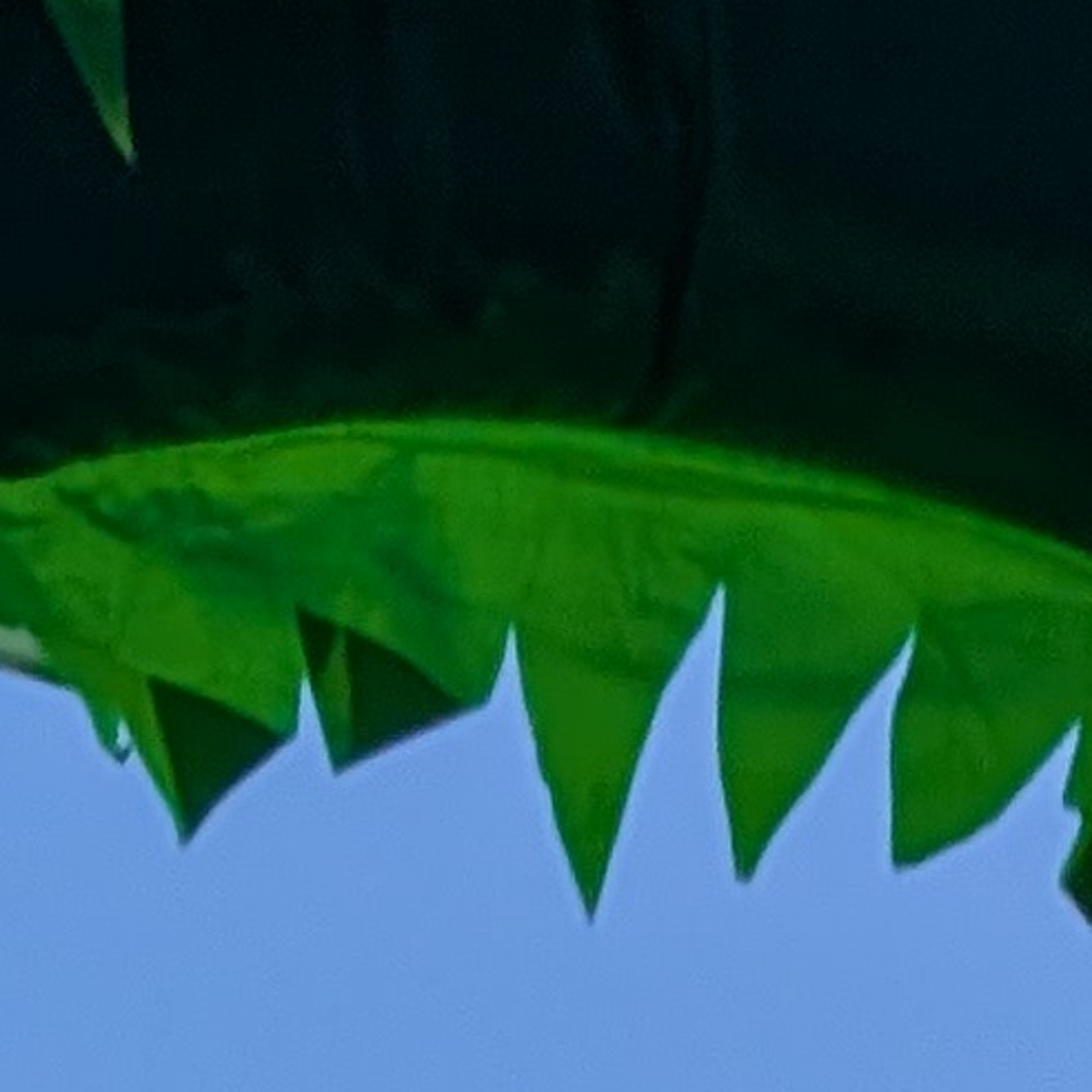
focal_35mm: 88
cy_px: 4466
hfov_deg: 19.7
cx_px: 457
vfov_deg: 7.8
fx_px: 3141
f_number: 1.7
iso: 52
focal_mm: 2.02
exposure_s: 1/1672
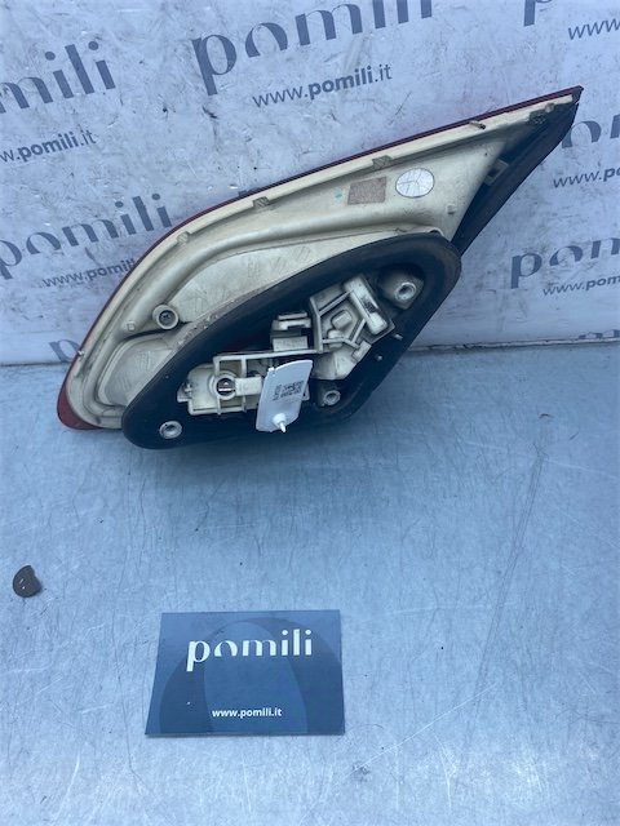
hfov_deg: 53.1
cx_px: 310
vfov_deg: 67.3
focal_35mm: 26
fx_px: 621
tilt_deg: -49.5
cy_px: 413
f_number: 1.8
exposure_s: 1/816
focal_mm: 4.25
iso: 32
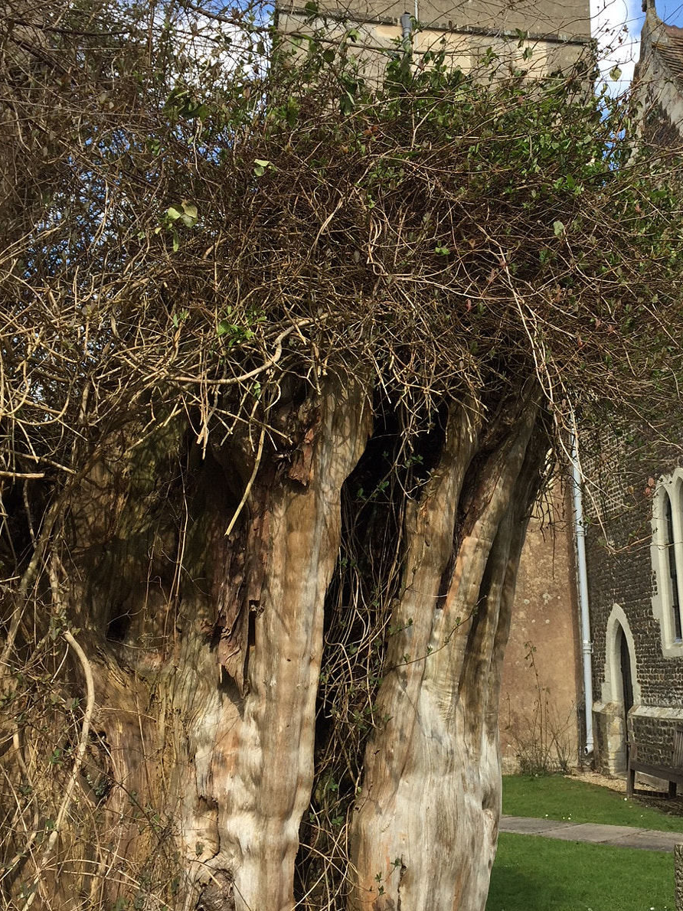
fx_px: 1026
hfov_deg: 36.4
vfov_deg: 47.9
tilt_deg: +14.2
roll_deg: +1.9
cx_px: 457
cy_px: 441
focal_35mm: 39
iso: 32
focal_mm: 4.15
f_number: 2.2
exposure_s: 1/719
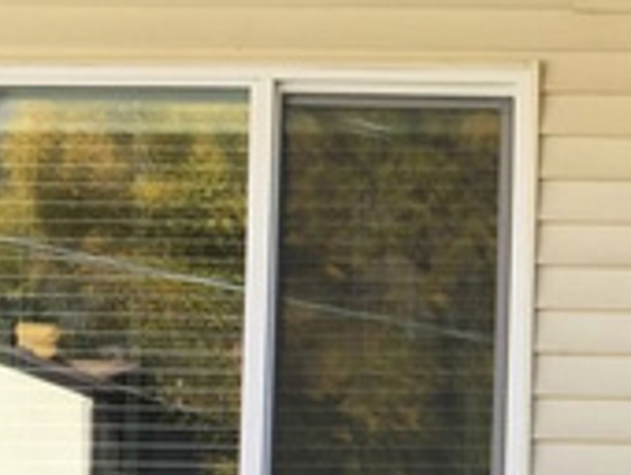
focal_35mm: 109
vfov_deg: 13.2
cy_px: 590
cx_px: 924
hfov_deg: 16.5
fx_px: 1990
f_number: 2.2
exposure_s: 1/434
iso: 32
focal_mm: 4.15
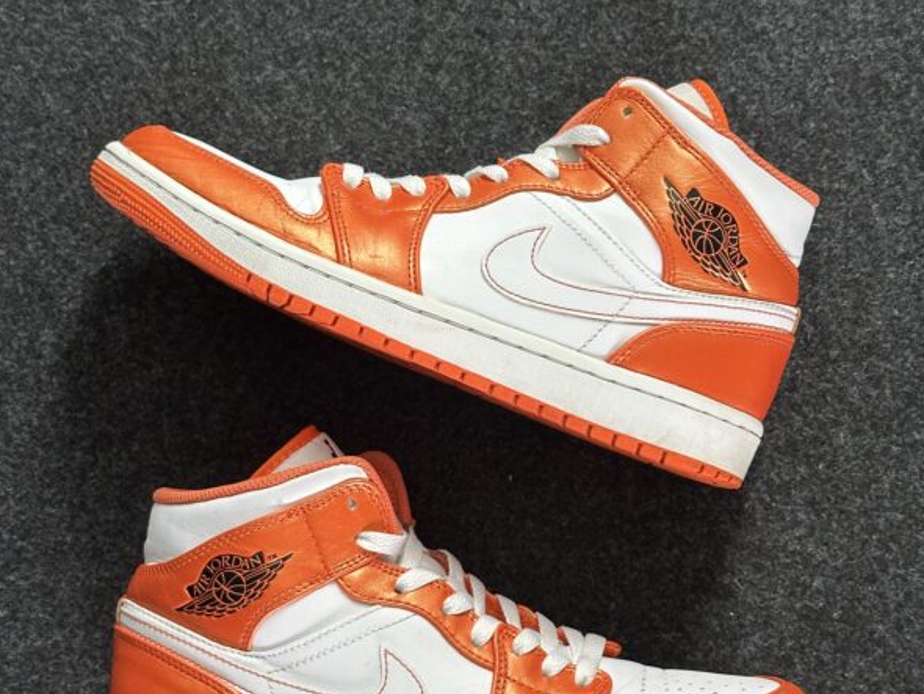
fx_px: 1736
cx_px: 460
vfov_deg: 22.5
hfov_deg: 29.8
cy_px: 471
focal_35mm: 65
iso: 200
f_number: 1.78
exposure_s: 1/50
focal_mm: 6.86
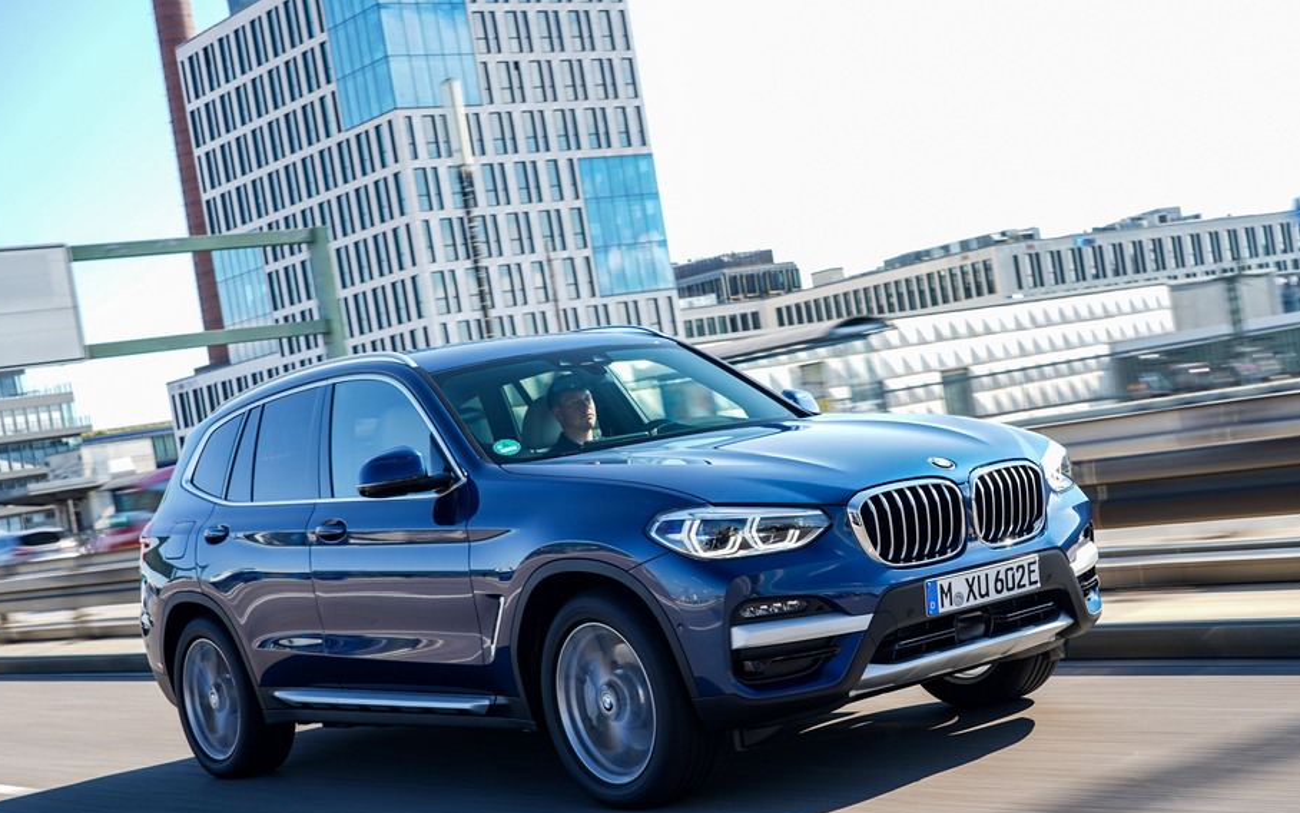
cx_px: 697
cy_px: 476
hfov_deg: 36.9
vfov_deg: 23.5
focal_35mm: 55
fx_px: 1949
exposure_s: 1/30
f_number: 6.3
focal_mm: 49
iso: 64
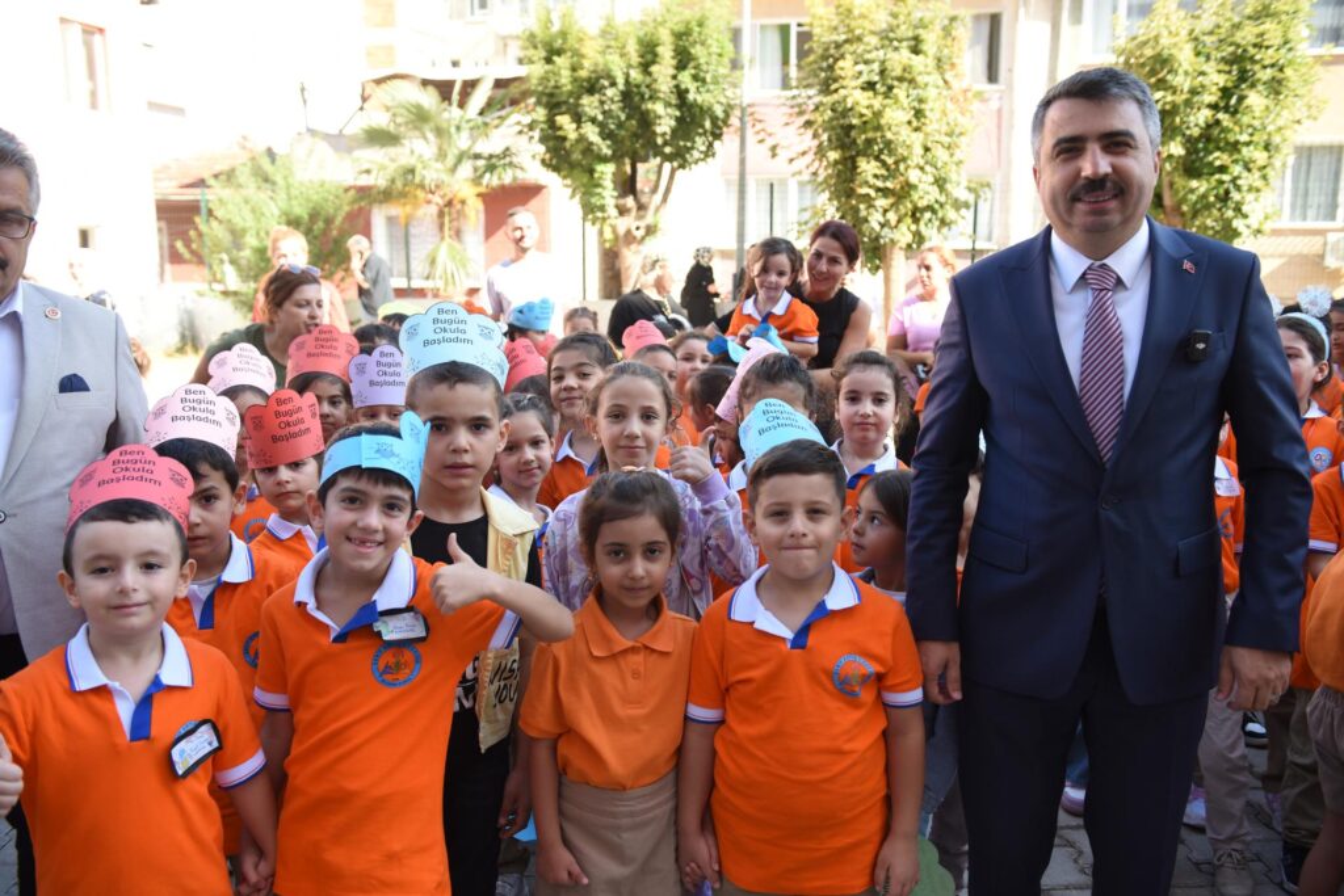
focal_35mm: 32
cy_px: 448
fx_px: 1195
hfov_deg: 58.7
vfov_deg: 41.1
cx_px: 672
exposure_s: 1/640
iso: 640
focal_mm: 32
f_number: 4
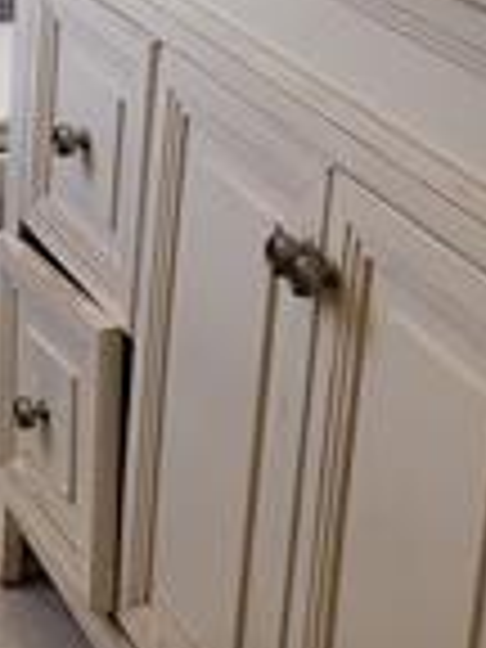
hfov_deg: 14.2
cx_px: -288
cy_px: 18
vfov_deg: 19.9
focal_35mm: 96
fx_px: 1797
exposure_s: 1/120
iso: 50
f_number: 1.8
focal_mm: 6.4
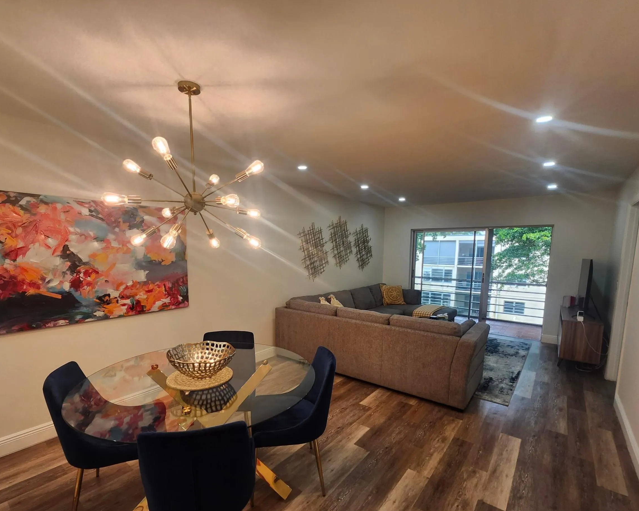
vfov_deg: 80.1
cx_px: 324
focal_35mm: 16
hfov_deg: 93.1
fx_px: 303
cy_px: 284
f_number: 2.2
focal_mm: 1.74
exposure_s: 1/60
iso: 64
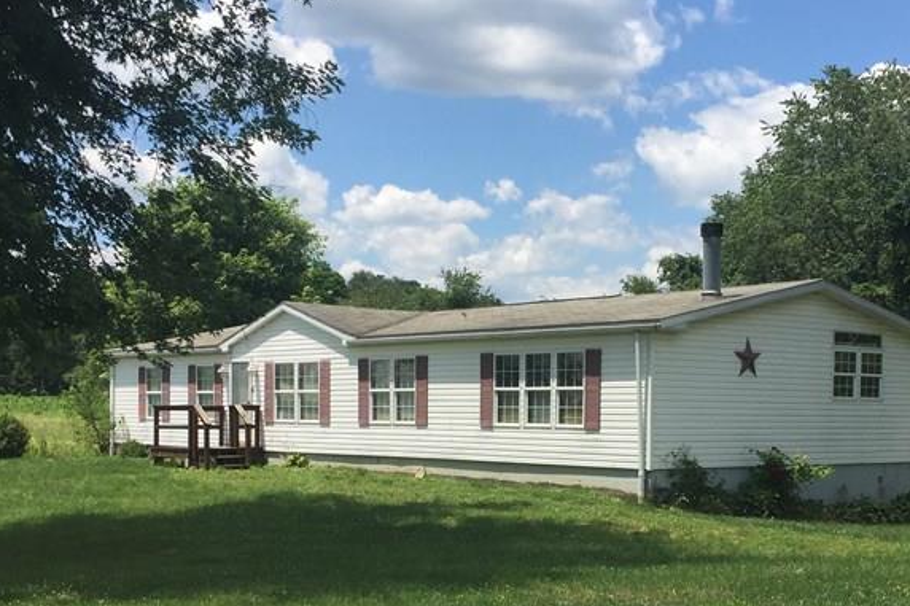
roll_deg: -1.1
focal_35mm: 54
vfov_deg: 24.8
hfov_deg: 36.6
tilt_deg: +0.5
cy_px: 455
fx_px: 1365
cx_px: 581
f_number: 2.2
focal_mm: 4.15
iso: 32
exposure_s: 1/2475
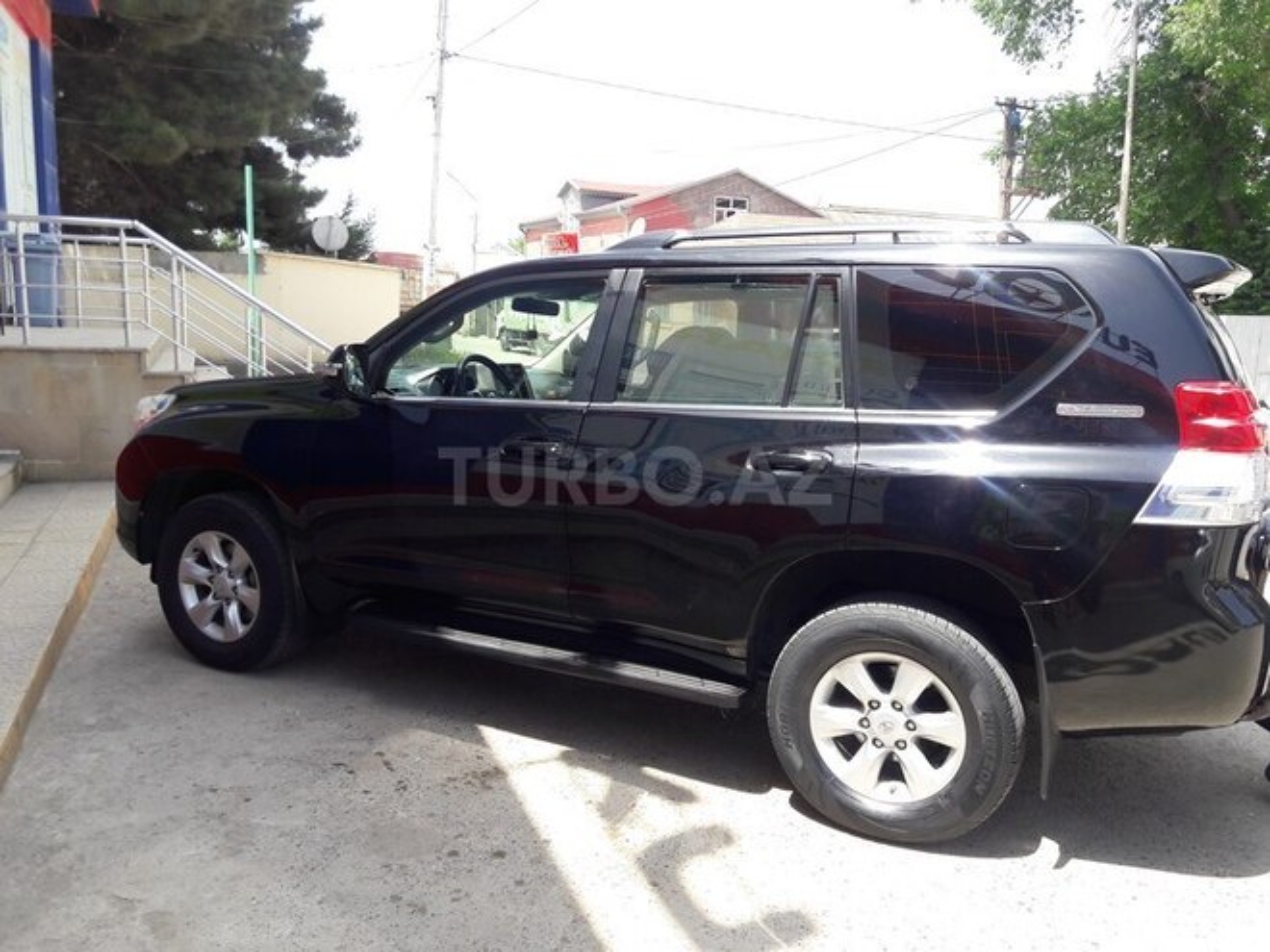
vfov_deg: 49.7
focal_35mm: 28
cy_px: 476
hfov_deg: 63.4
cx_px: 635
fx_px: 1027
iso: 40
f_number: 1.9
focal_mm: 3.7
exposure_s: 1/405
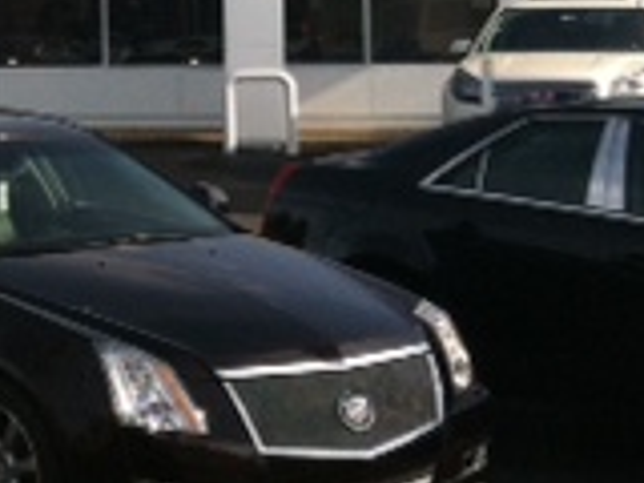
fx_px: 2605
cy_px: -32
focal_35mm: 140
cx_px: -600
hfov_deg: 12.6
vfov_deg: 10.5
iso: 80
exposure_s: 1/1034
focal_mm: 3.85
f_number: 2.8
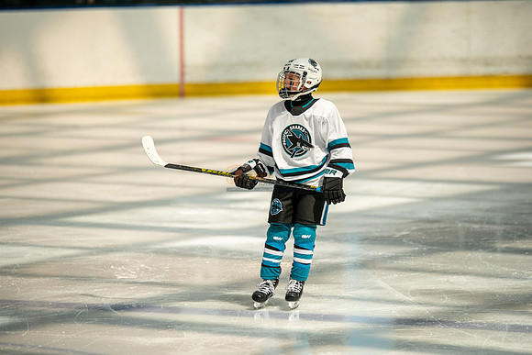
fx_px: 3858
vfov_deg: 5.3
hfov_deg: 7.9
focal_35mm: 261
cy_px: 178
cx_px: 266
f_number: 3.2
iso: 1600
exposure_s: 1/6400
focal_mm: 261
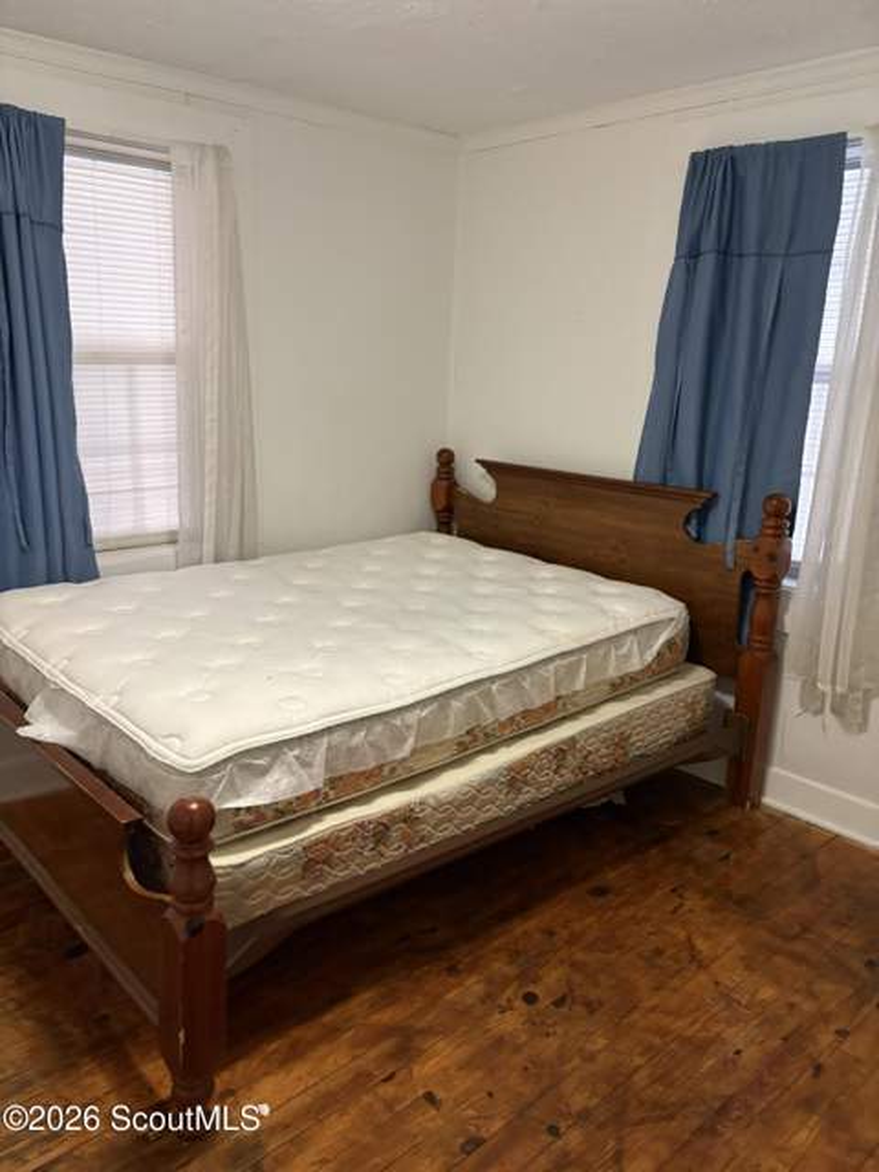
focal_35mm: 26
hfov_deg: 53.1
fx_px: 880
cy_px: 586
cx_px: 440
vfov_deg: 67.3
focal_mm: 5.96
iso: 400
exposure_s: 1/40
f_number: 1.6
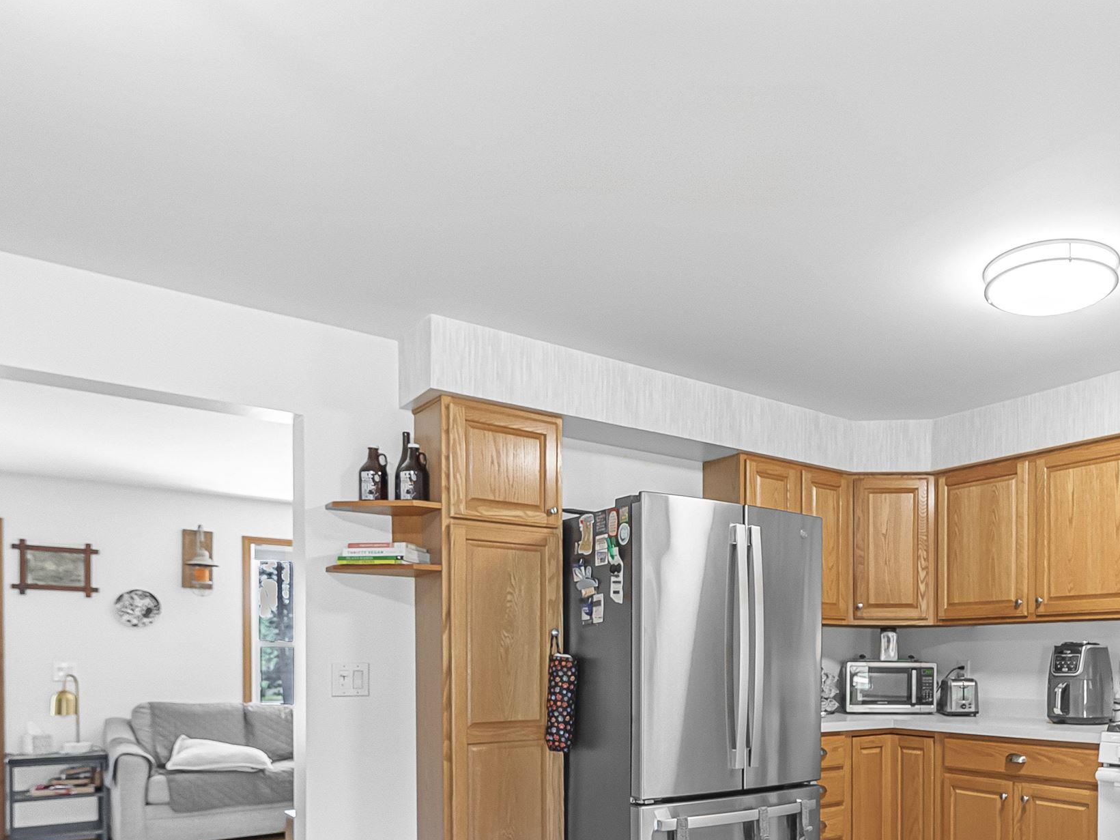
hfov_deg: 60.6
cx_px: 820
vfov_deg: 47.3
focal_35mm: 28
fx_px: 903
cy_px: 669
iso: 1600
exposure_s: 1/15
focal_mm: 15.5
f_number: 7.1
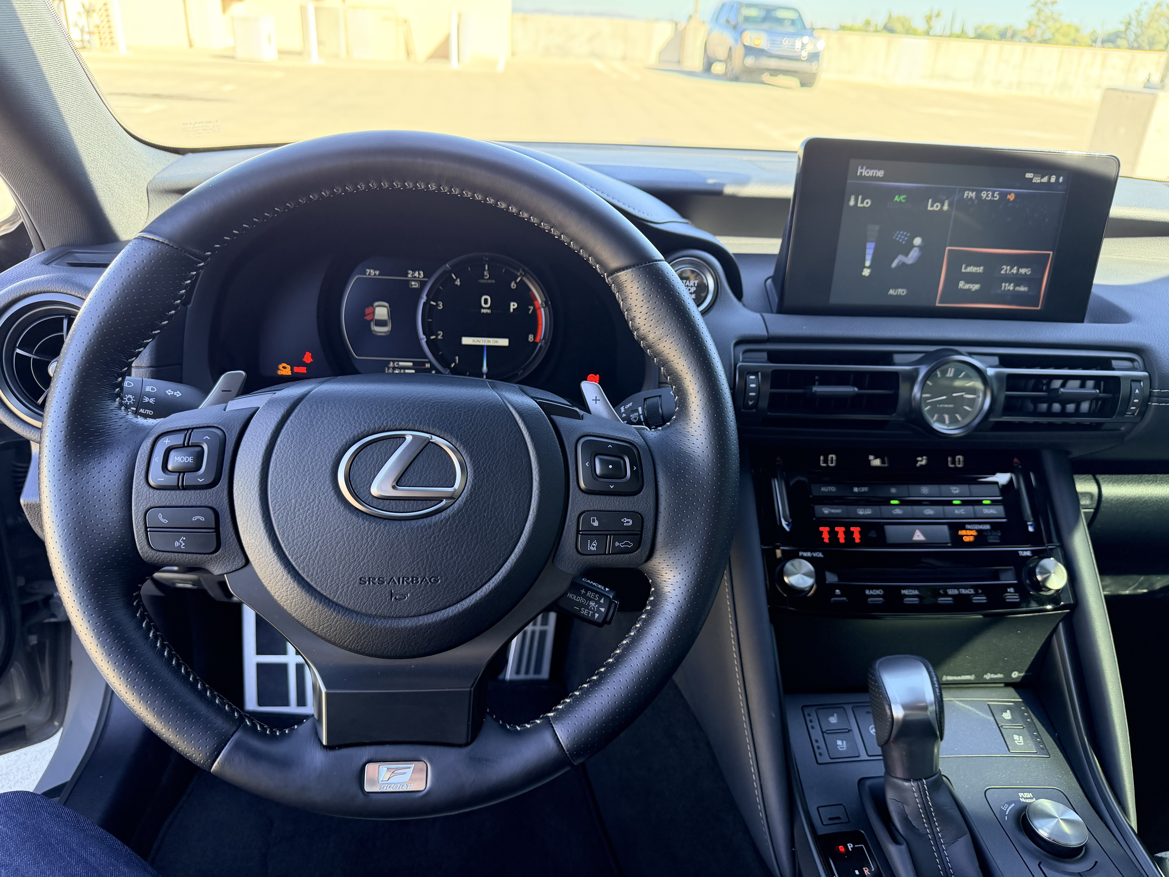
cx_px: 584
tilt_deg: -24.3
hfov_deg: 71.6
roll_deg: -1.8
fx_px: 810
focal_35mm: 24
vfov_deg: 56.8
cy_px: 438
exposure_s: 1/230
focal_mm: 6.76
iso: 200
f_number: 1.78
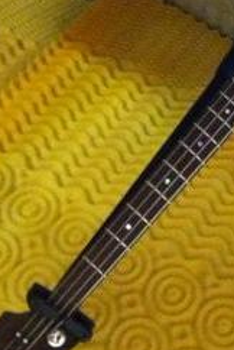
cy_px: 65
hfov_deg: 14.1
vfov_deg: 20.9
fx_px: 933
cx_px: 218
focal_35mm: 96
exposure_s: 1/15
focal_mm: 3.9
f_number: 2.8
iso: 1000
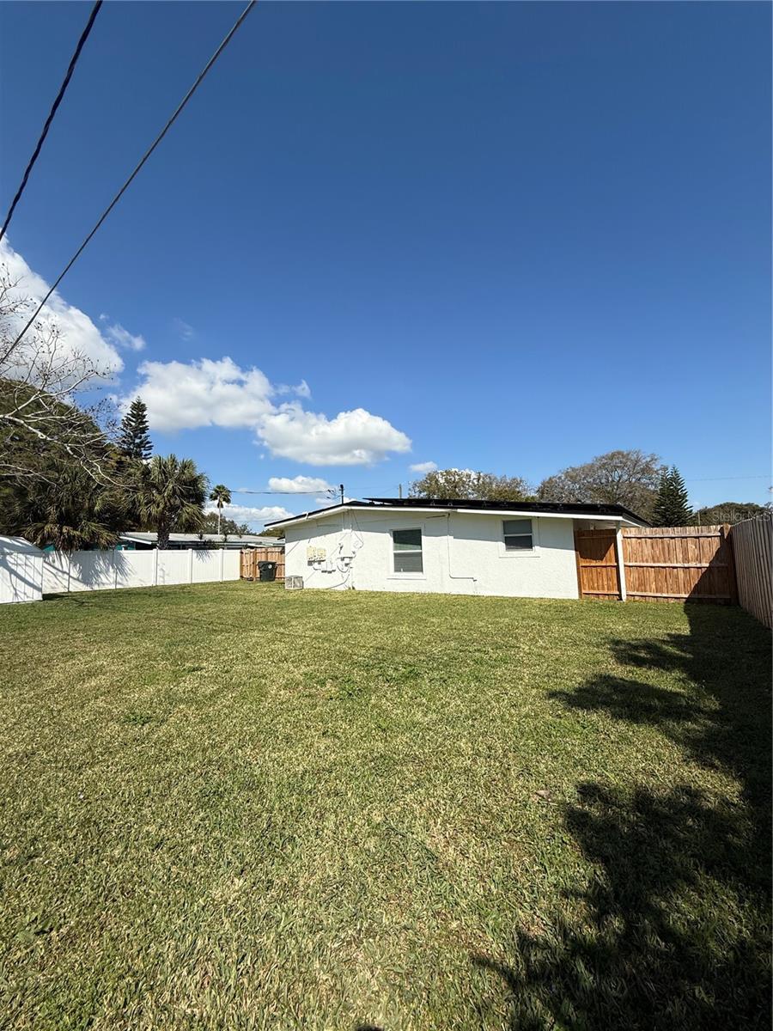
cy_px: 516
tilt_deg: +6.8
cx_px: 386
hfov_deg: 85.7
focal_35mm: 14
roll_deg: +1.5
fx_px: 417
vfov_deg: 102.1
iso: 50
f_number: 2.2
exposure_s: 1/3663
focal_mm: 2.22
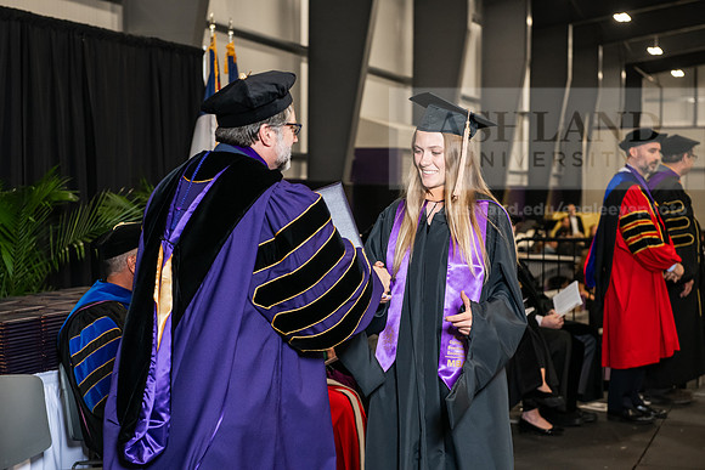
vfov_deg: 19.5
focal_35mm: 70
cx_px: 352
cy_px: 235
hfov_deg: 28.8
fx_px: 1371
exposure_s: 1/200
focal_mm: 70
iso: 2000
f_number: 5
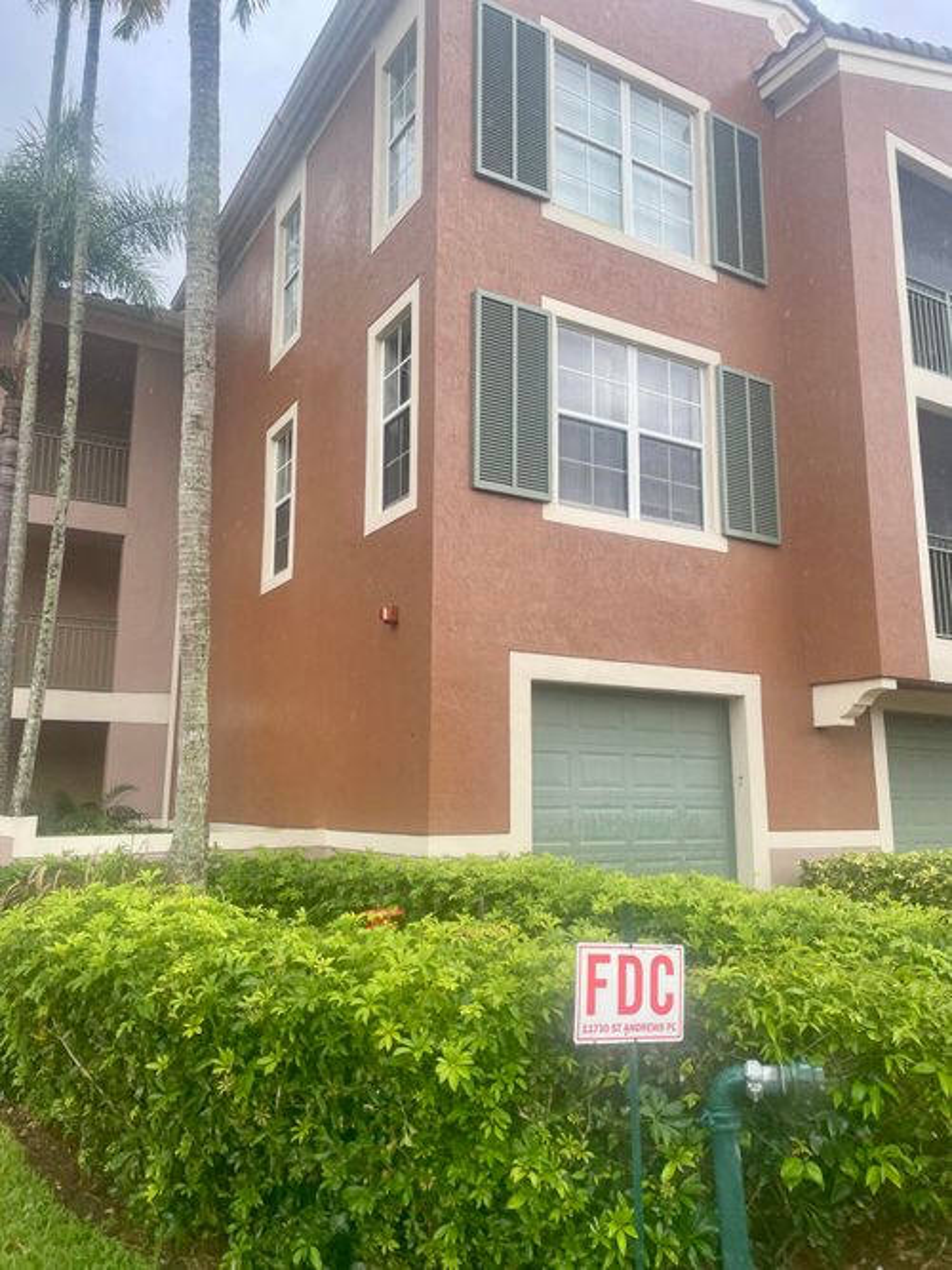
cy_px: 635
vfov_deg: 67.3
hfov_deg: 53.0
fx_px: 954
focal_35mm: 26
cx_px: 476
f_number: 1.6
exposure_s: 1/807
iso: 32
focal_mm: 4.2
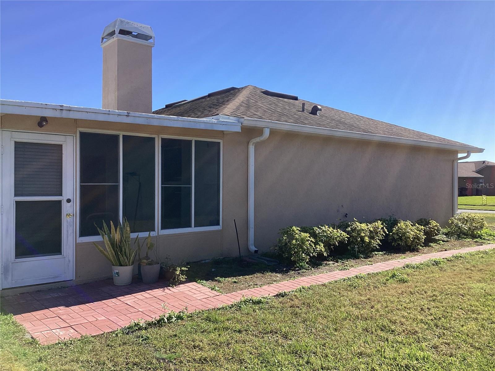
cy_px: 186
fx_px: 443
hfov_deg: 58.4
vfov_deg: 45.4
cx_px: 248
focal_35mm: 31
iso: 25
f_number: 2.4
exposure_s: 1/1164
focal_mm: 3.3
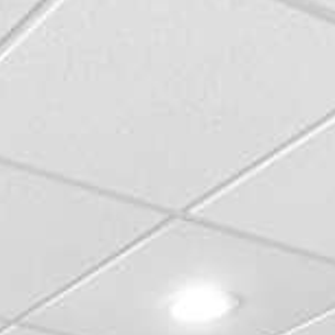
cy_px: 948
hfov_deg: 14.4
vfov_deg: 10.9
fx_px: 1281
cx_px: -63
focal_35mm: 117
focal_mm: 14
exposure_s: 1/3
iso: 400
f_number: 8
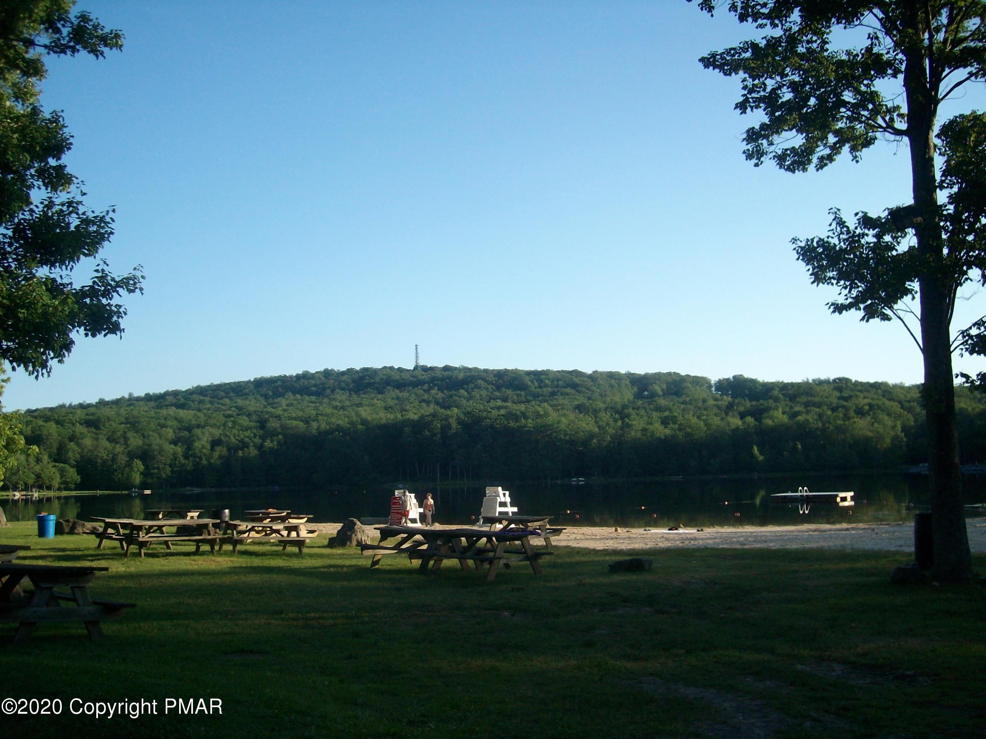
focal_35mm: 35
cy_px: 370
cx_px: 493
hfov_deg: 52.6
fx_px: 997
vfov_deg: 40.7
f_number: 7.2
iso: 80
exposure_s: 1/109
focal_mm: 5.8
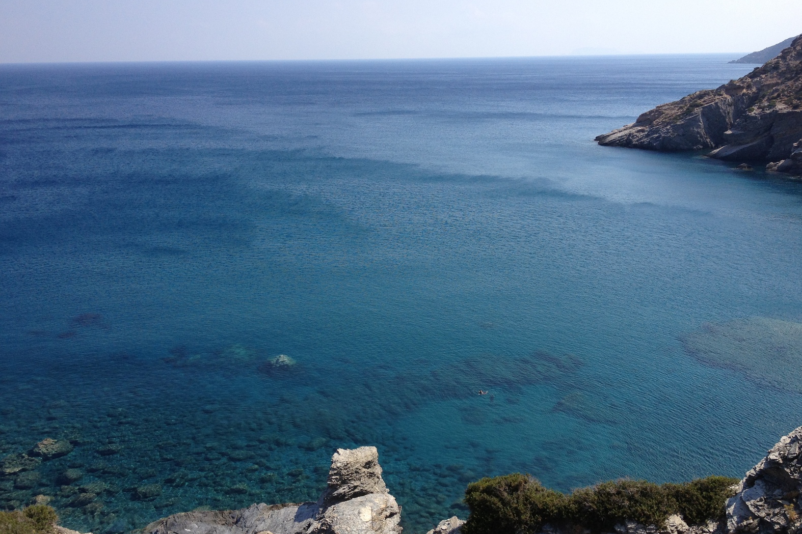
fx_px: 824
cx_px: 407
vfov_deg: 35.9
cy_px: 279
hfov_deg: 51.9
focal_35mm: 37
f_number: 2.4
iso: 50
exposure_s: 1/1842
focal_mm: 4.28
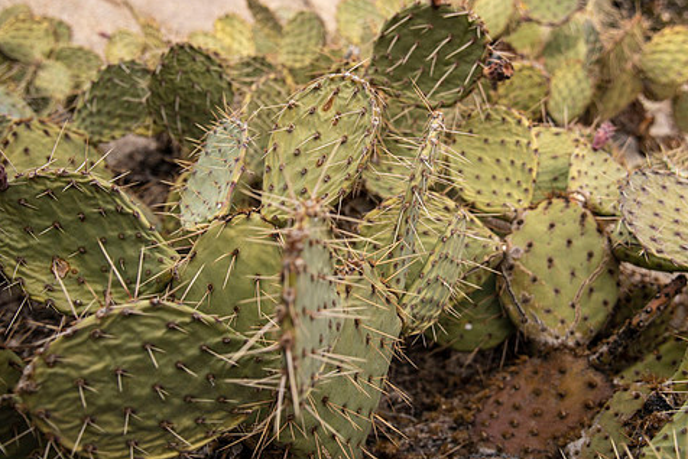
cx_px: 390
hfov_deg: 49.4
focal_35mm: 39
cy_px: 183
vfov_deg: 34.1
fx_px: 746
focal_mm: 32
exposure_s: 1/500
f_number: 4
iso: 100
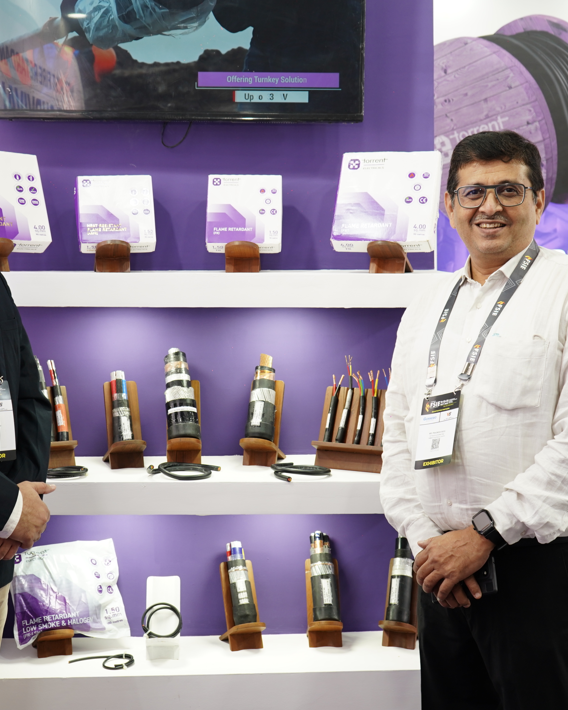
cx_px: 240
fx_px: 988
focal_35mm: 47
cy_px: 355
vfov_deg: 39.5
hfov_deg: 32.0
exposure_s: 1/125
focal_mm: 33
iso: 500
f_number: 4.5
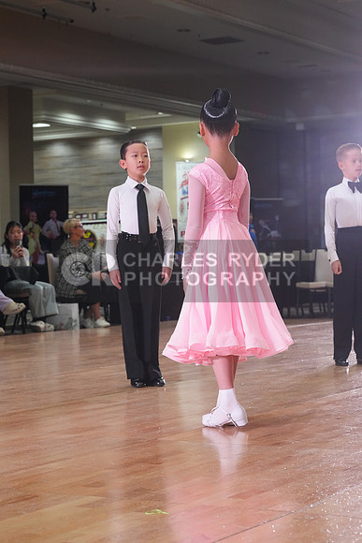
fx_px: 1251
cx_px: 181
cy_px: 272
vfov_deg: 24.5
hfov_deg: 16.5
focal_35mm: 83
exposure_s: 1/200
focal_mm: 83
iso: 4000
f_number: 7.1
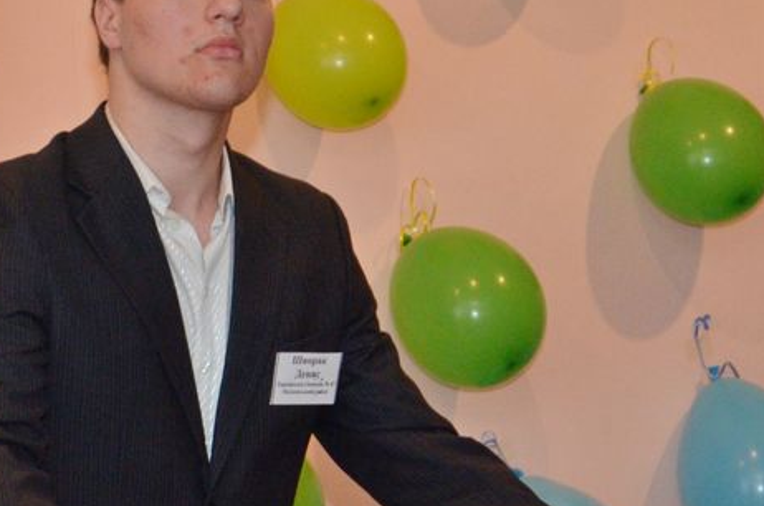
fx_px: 6353
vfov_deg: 4.6
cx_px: -3
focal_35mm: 300
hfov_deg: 6.9
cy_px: 312
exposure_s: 1/200
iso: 1000
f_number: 5.3
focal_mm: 66
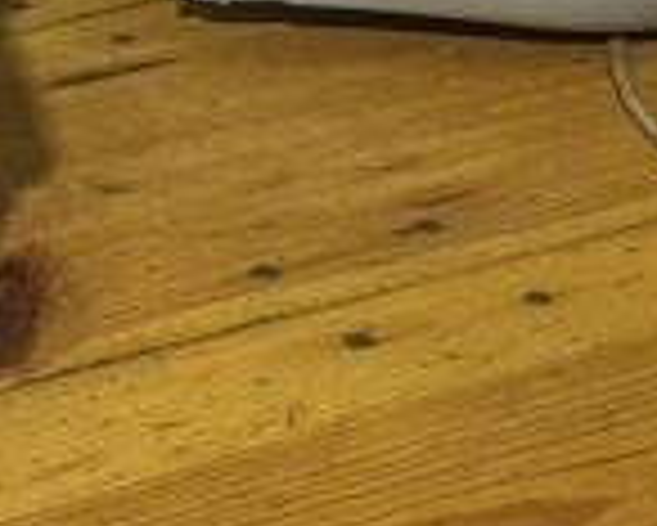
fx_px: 2160
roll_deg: +6.0
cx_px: -580
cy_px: 256
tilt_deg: -33.2
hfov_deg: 14.8
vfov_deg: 13.9
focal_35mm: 111
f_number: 1.6
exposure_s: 1/50
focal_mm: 5.1
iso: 100
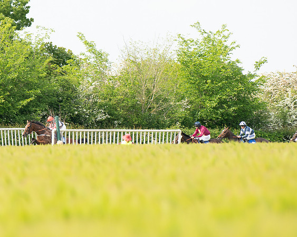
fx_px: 3655
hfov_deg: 4.7
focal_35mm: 416
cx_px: 80
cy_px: 116
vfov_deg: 3.7
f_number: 4
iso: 400
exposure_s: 1/1250
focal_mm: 200
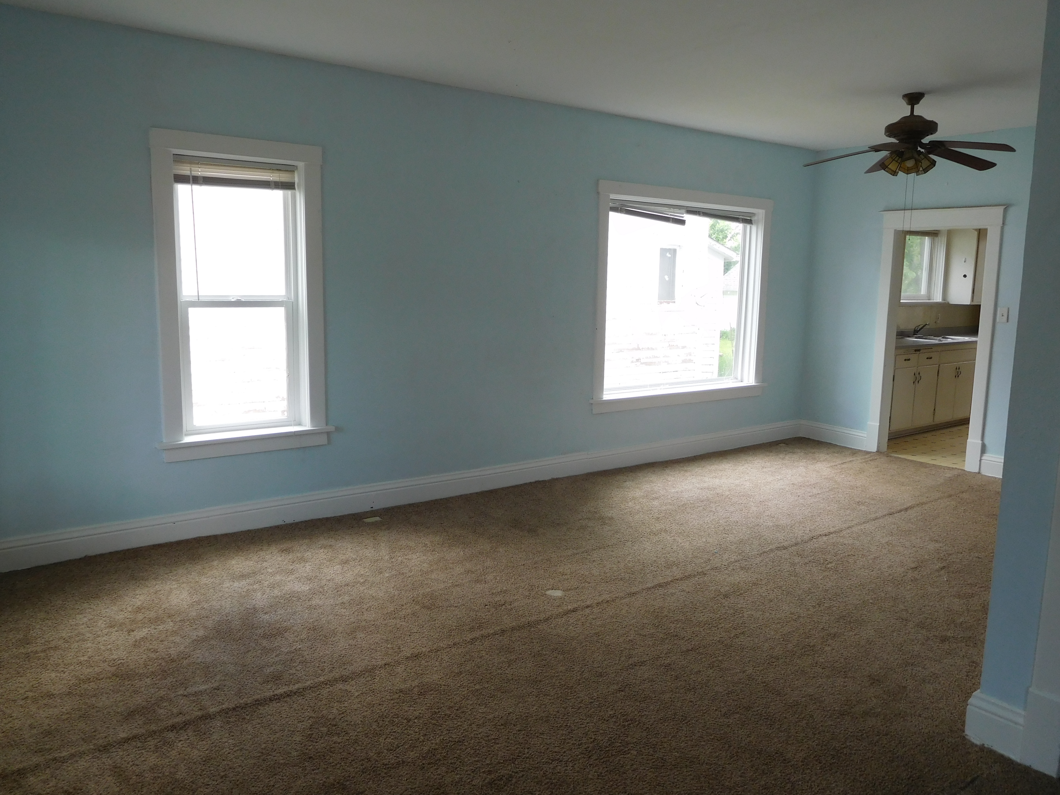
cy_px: 398
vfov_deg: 54.9
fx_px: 766
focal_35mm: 25
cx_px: 530
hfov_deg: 69.4
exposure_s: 1/80
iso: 125
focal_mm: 4.5
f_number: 3.4
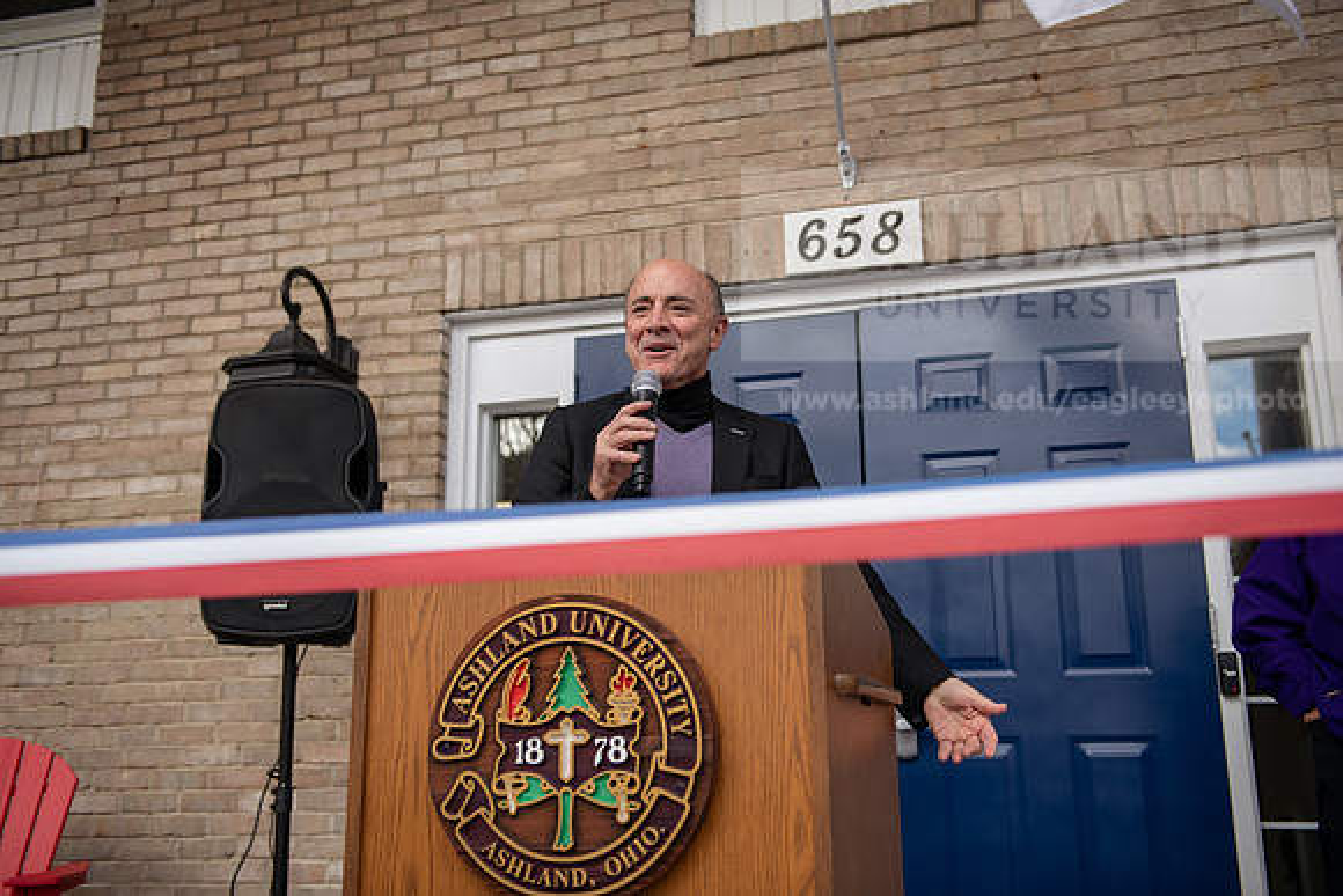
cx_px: 672
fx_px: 1418
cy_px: 448
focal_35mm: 38
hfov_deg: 50.7
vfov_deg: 35.1
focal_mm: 38
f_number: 3.2
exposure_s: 1/400
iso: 125
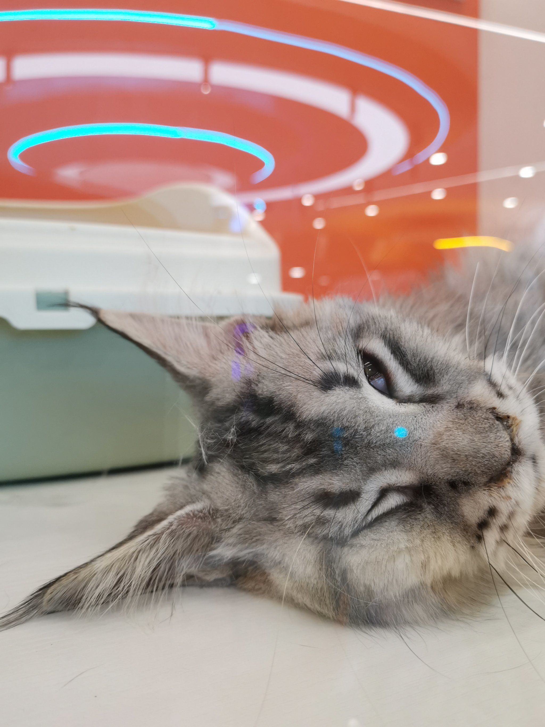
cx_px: 272
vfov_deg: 60.0
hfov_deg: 46.8
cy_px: 364
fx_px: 630
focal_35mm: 30
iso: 160
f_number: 1.8
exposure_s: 1/100
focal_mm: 5.58
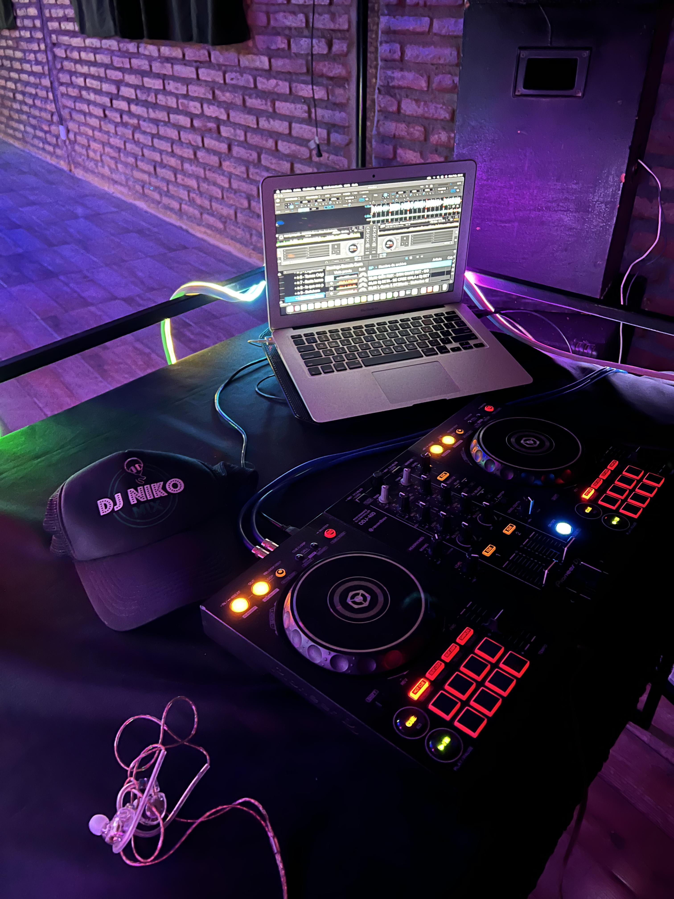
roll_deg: +1.9
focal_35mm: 26
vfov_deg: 67.3
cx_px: 337
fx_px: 675
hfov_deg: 53.1
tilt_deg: -33.5
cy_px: 450
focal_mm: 5.7
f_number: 1.5
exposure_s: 1/5
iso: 640
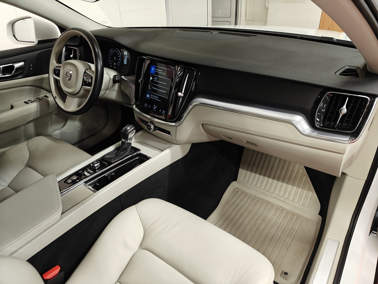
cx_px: 189
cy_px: 142
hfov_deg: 71.6
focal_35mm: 24
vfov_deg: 56.8
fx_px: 262
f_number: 1.8
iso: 250
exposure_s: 1/50
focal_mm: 5.59
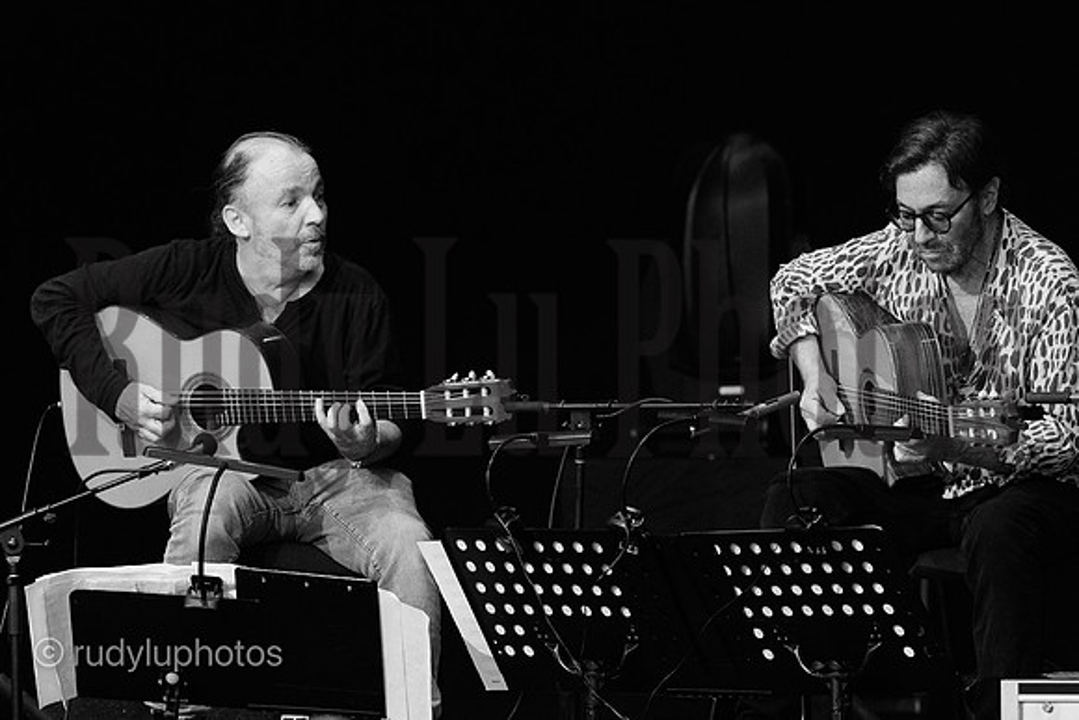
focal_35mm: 378
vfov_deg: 3.6
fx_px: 11331
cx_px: 540
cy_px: 454
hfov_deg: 5.5
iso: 3200
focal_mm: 200
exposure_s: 1/500
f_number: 5.6
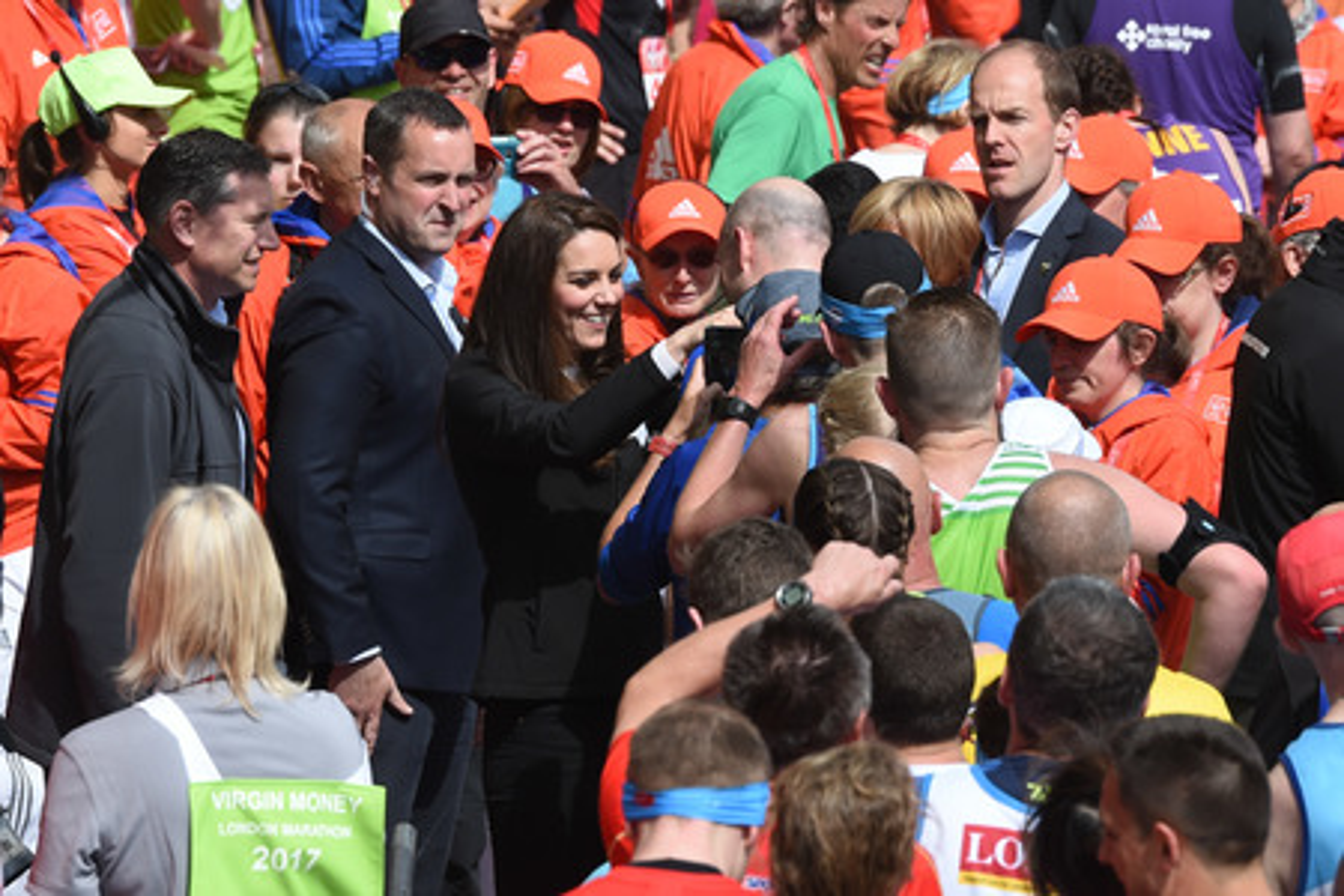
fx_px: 14932
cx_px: 672
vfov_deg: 3.4
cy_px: 448
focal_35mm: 400
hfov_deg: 5.2
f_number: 11
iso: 400
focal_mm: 400
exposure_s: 1/400
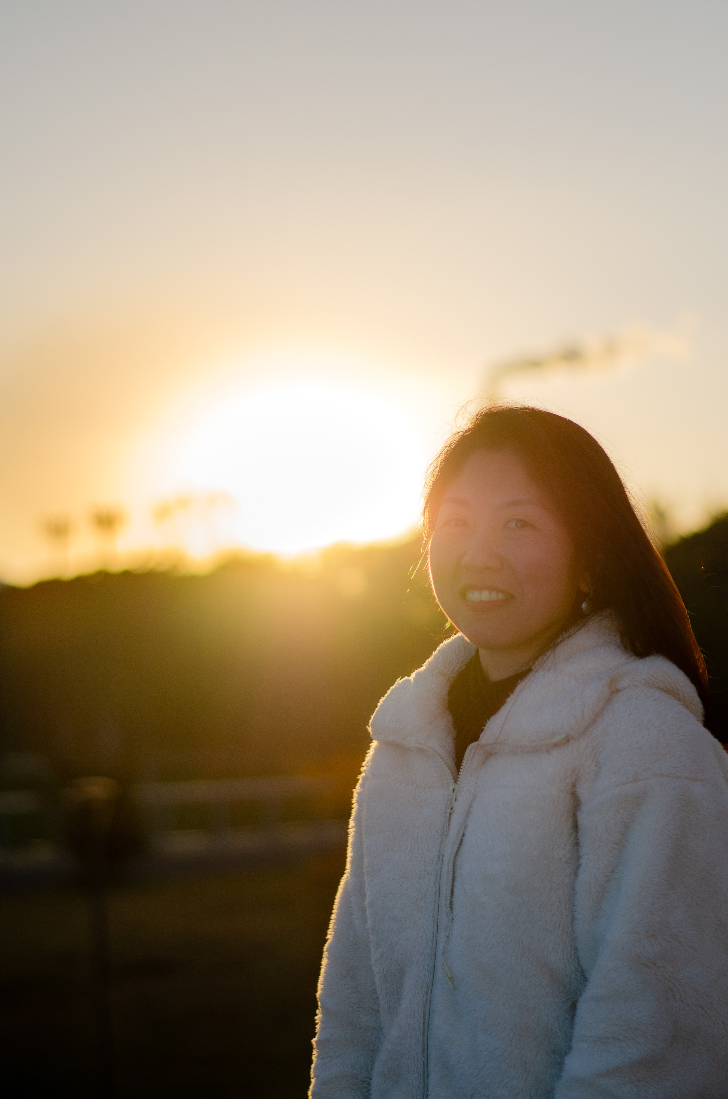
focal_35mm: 75
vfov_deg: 27.0
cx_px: 364
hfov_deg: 18.1
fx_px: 2285
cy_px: 550
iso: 100
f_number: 1.8
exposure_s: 1/4000
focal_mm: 50
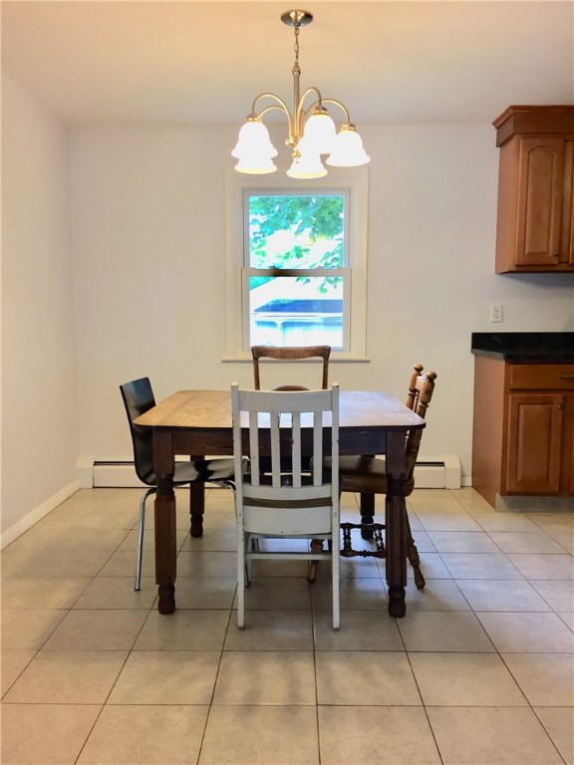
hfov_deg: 48.2
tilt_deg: -5.7
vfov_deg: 61.7
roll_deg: -0.8
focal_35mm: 29
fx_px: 641
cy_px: 382
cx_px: 287
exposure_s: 1/30
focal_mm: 4.15
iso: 40
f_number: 2.2
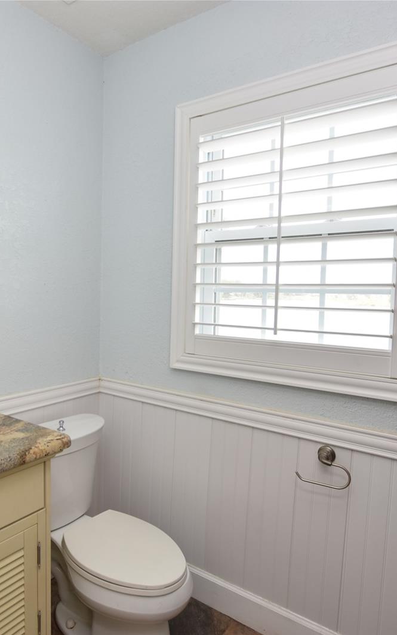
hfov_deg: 52.2
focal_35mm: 23
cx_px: 139
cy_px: 318
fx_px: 398
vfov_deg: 77.1
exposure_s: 1/80
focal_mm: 10
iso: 200
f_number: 4.5
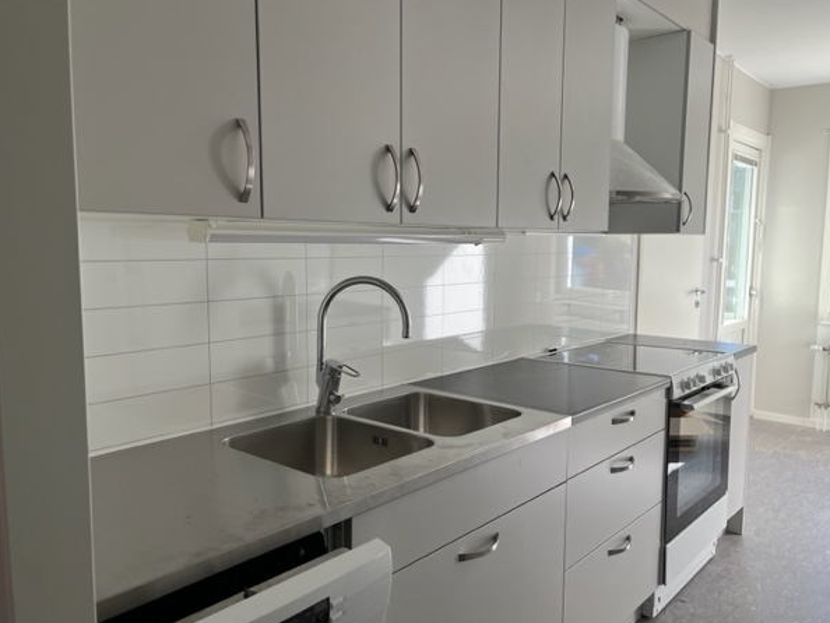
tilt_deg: -6.5
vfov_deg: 49.8
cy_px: 327
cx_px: 421
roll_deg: +0.2
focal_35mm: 28
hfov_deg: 63.4
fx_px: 672
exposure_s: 1/122
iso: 40
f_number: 1.6
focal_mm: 5.1
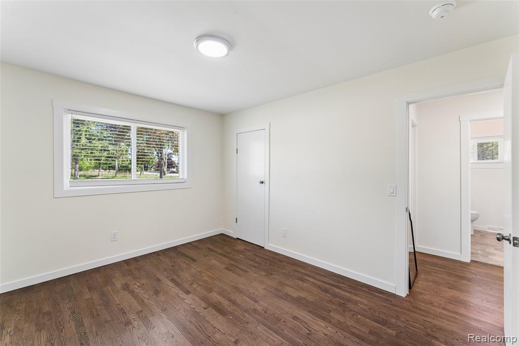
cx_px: 260
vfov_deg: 81.2
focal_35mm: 14
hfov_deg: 104.3
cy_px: 173
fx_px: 202
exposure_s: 1/5
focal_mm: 14
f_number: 13
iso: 400
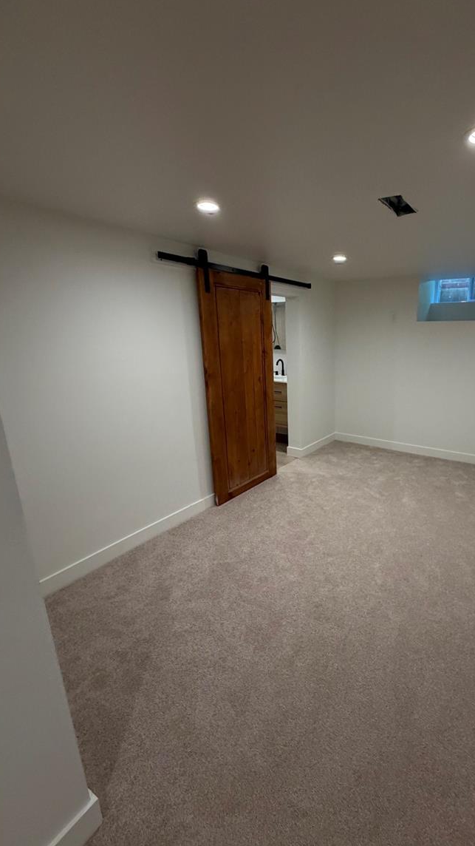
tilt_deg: -10.3
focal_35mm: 16
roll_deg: +1.9
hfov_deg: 64.9
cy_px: 427
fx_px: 358
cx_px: 324
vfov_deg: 99.4
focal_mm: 2.22
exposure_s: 1/120
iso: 250
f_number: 2.2
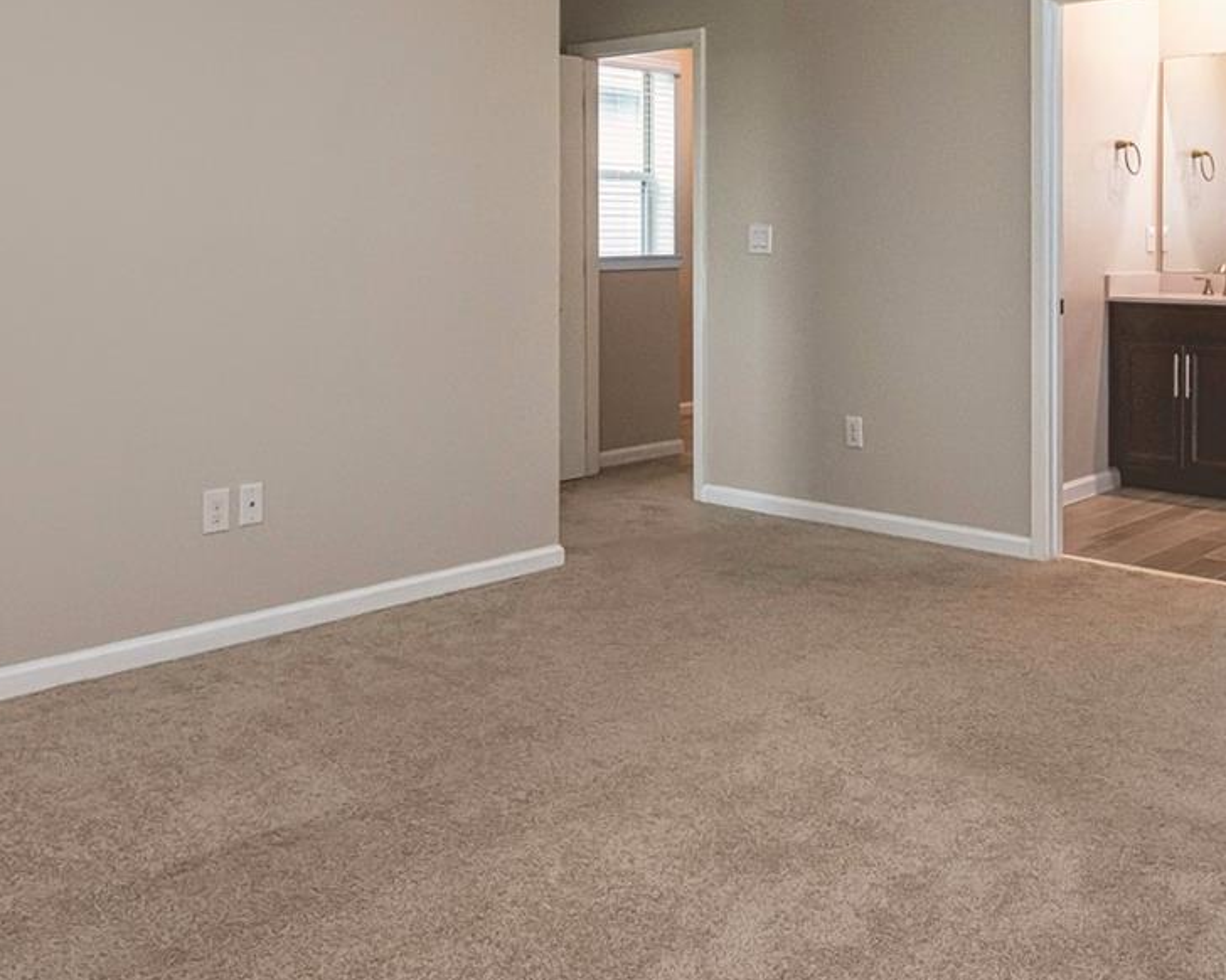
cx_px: 808
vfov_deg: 41.4
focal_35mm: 34
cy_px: 192
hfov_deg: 51.9
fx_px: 1234
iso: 800
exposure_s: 1/60
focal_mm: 11
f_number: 8
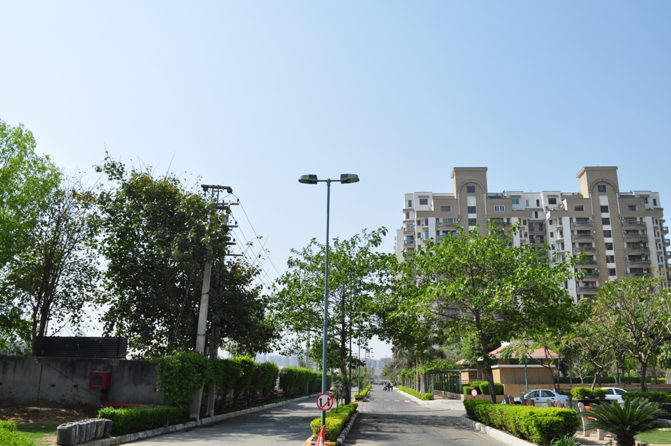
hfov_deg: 62.0
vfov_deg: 43.5
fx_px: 558
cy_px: 223
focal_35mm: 30
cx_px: 336
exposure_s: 1/400
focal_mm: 20
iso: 200
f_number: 10
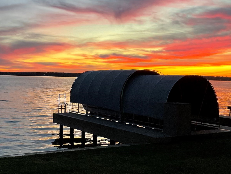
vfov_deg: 29.1
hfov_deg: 36.8
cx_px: 45
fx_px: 334
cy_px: 77
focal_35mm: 50
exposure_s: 1/60
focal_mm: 3
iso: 125
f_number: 1.8
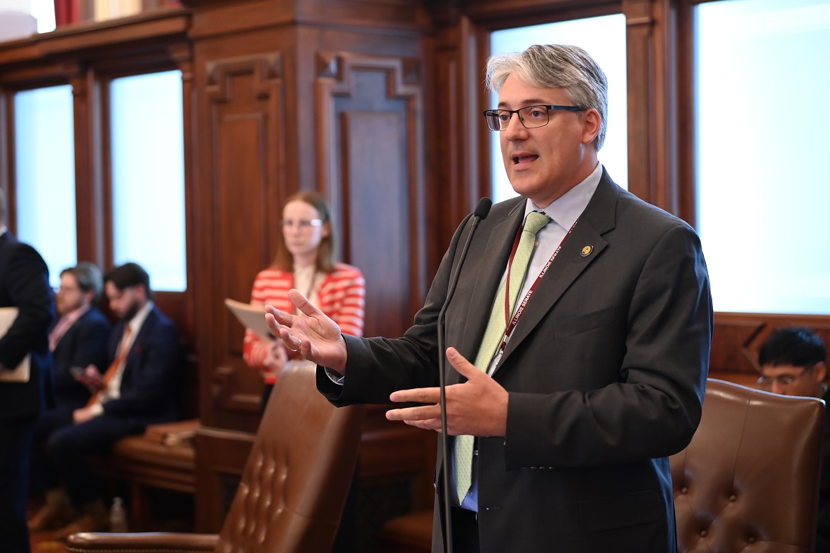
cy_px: 275
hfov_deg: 27.7
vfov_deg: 18.7
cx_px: 416
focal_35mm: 73
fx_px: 1683
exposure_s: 1/200
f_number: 2.8
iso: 3200
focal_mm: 72
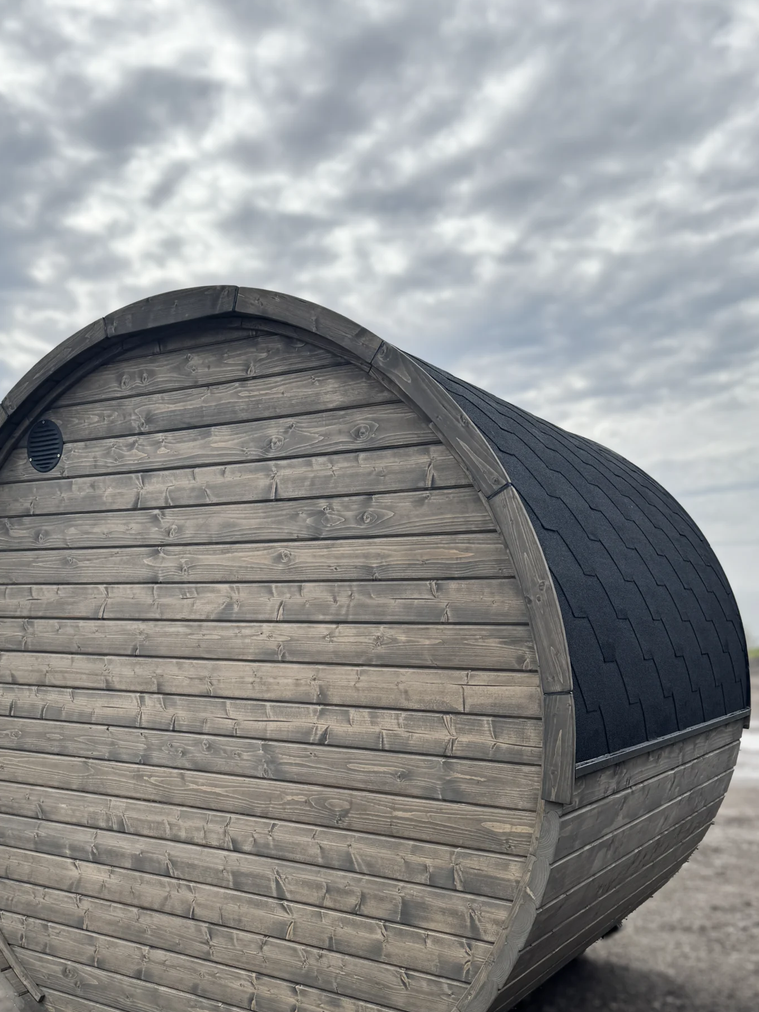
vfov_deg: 52.9
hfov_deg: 41.6
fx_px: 994
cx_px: 312
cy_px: 677
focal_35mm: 34
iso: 80
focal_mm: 6.76
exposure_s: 1/4950
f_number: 1.78
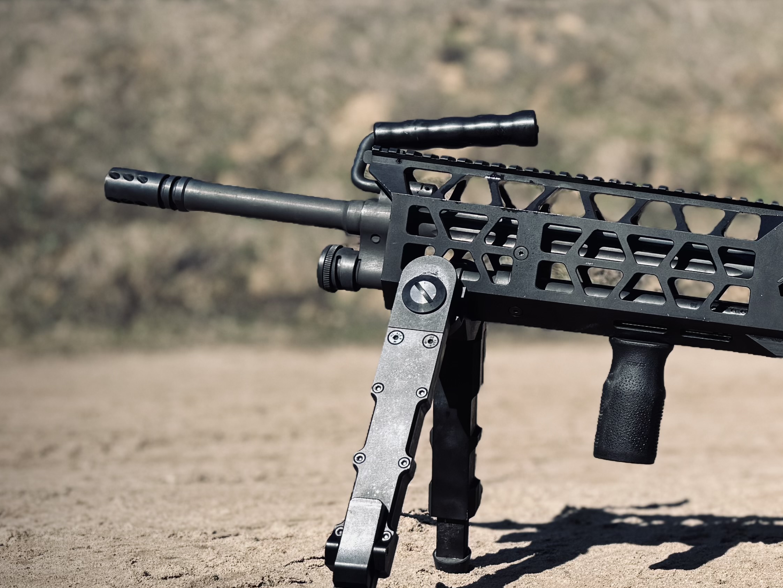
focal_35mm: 61
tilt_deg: +2.4
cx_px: 895
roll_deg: -0.5
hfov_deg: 28.3
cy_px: 267
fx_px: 1380
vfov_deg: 24.0
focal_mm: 6.76
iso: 80
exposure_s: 1/4049
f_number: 1.78
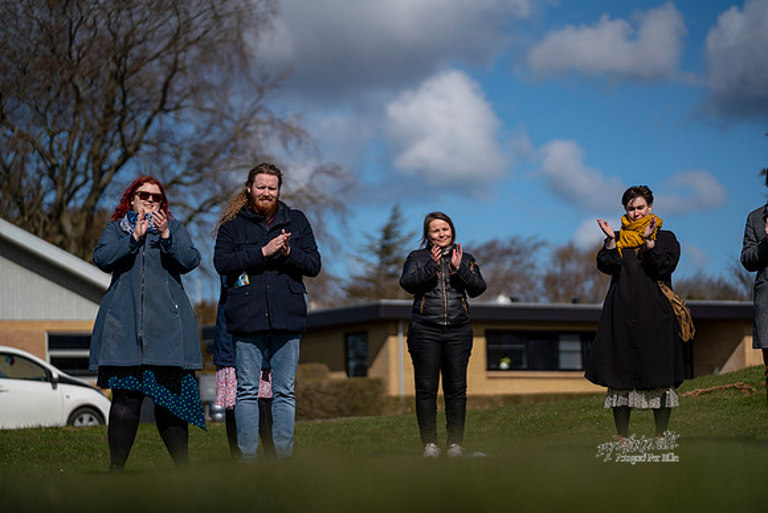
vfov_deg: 11.1
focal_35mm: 124
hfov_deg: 16.5
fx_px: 2646
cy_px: 256
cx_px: 384
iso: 100
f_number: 2.8
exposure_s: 1/3200
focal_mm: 124
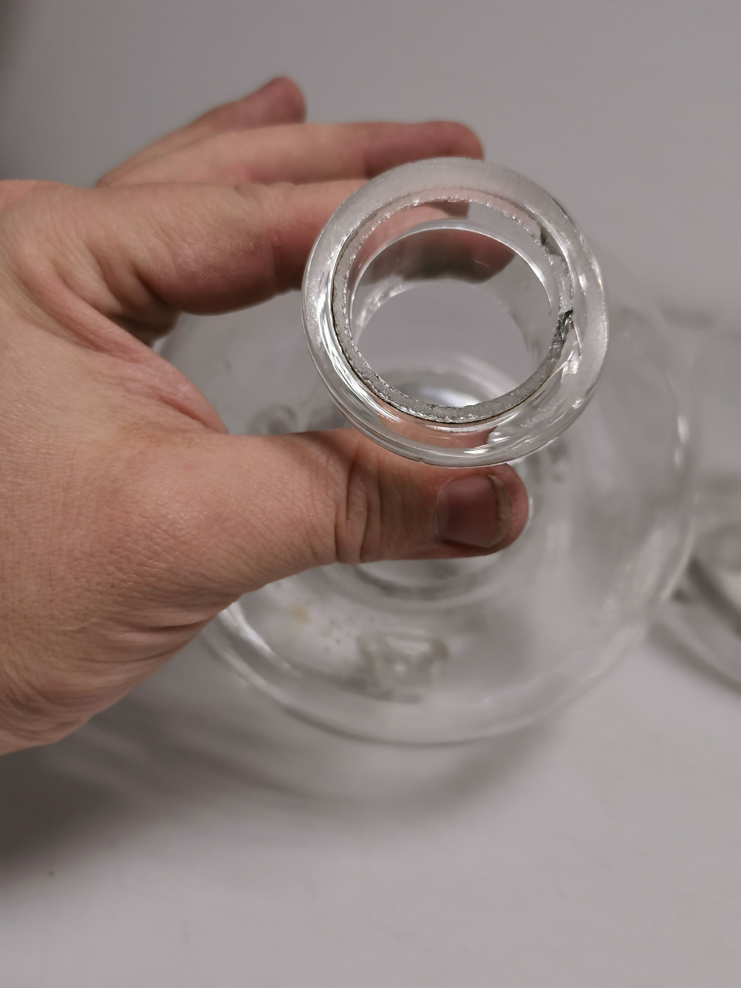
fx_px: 856
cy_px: 494
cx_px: 370
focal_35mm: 30
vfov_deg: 60.0
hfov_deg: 46.8
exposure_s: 1/100
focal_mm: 5.58
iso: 100
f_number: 1.8
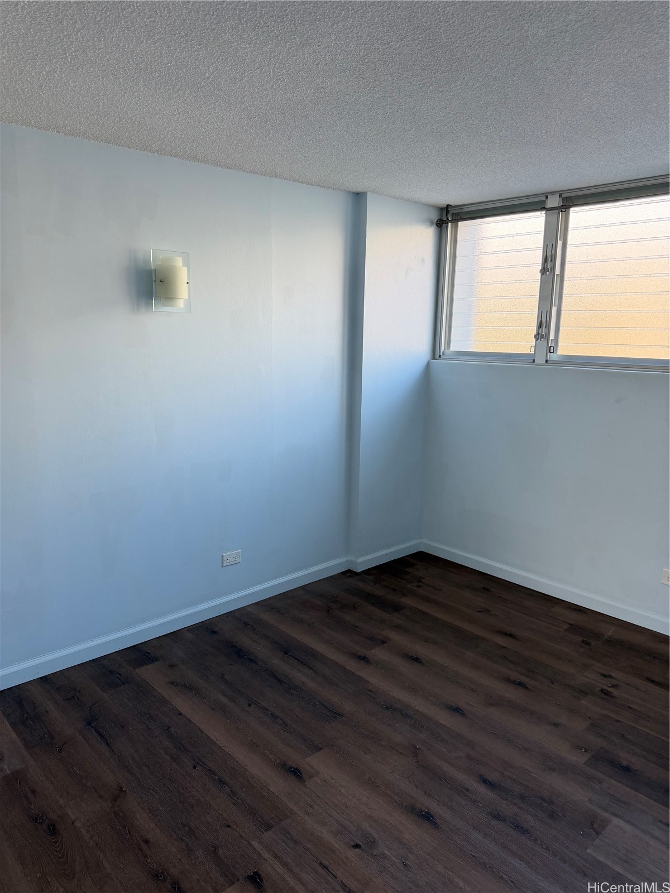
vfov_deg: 71.6
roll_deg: -2.1
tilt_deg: -9.9
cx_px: 335
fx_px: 619
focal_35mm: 24
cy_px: 446
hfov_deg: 56.8
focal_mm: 6.76
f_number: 1.78
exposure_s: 1/121
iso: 125
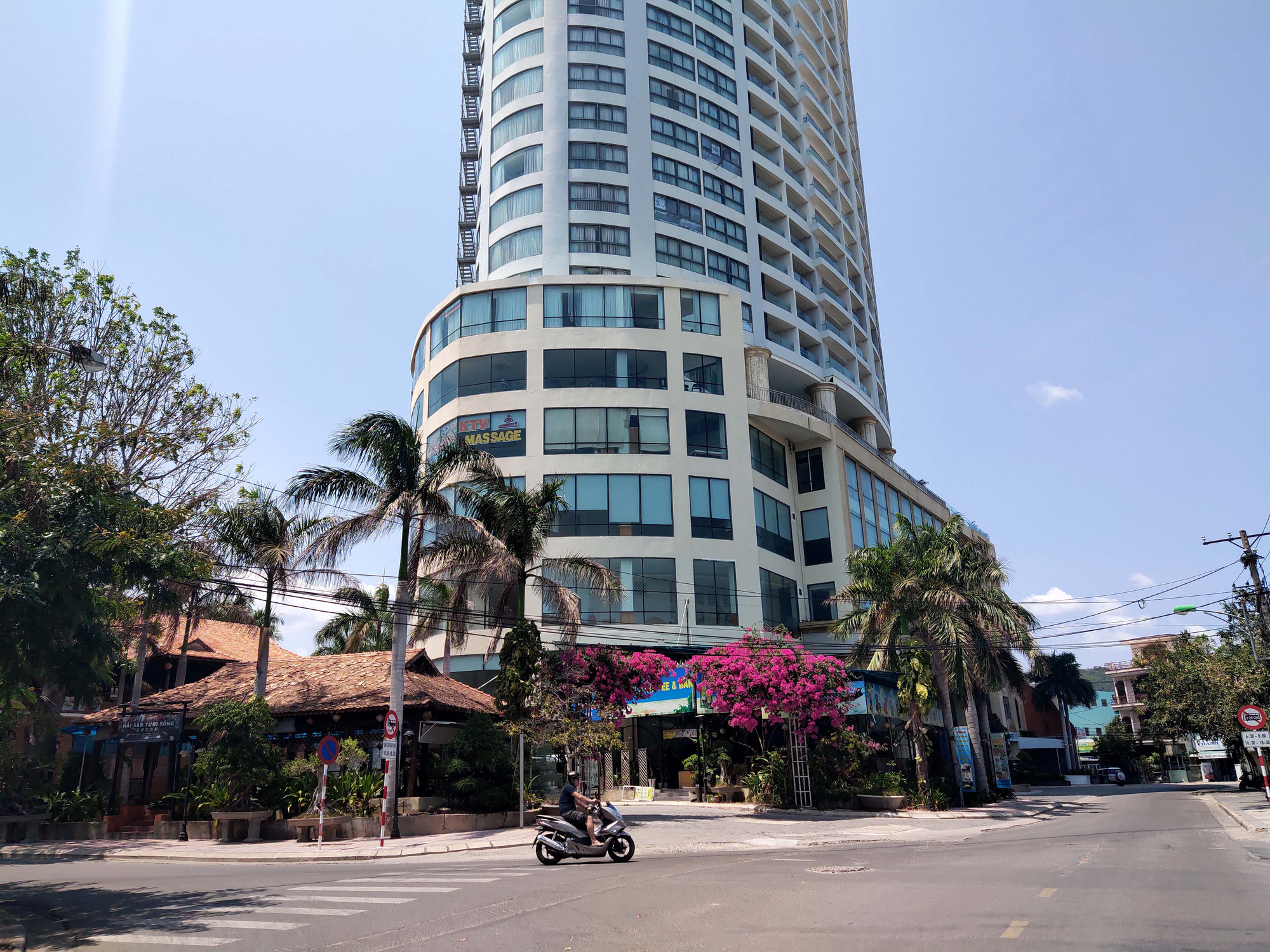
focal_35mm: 25
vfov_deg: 54.9
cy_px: 476
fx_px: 917
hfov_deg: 69.4
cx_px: 635
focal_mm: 4.71
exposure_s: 1/3507
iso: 50
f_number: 1.7
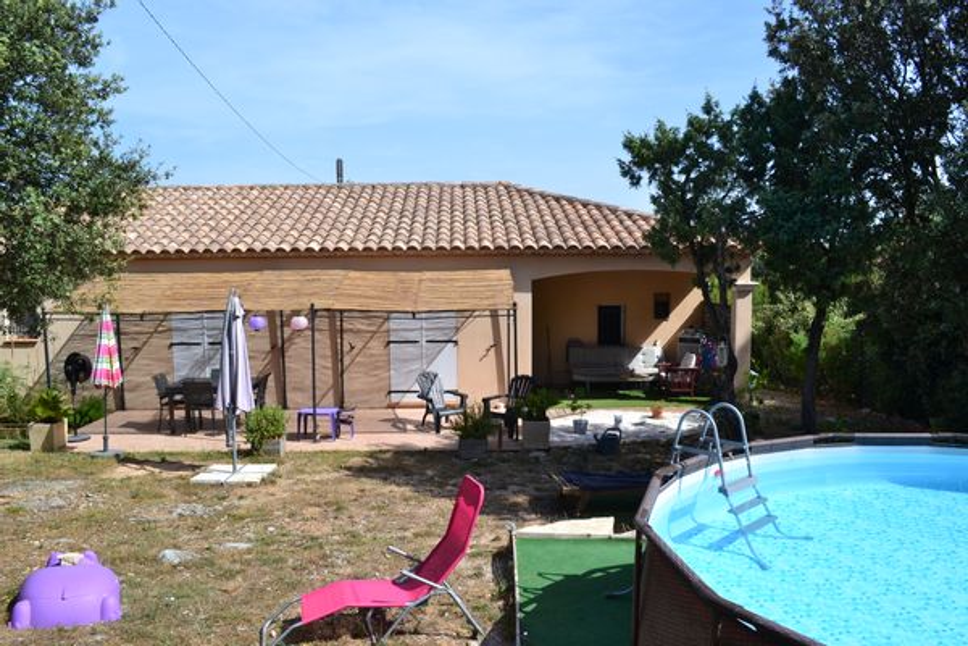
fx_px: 726
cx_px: 484
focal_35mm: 27
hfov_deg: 67.4
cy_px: 323
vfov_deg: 47.9
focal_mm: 18
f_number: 10
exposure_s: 1/320
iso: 400
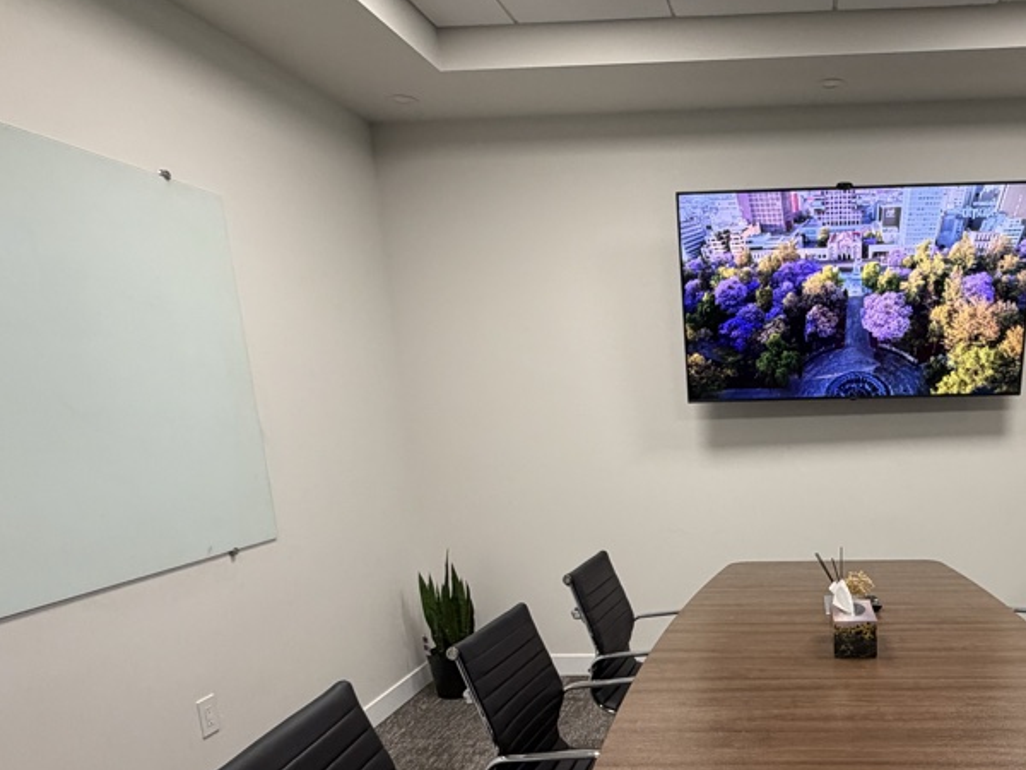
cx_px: 766
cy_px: 597
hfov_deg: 60.1
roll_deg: +1.7
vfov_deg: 47.5
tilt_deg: -15.4
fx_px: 830
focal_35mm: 28
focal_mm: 2.22
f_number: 2.2
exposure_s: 1/120
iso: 320
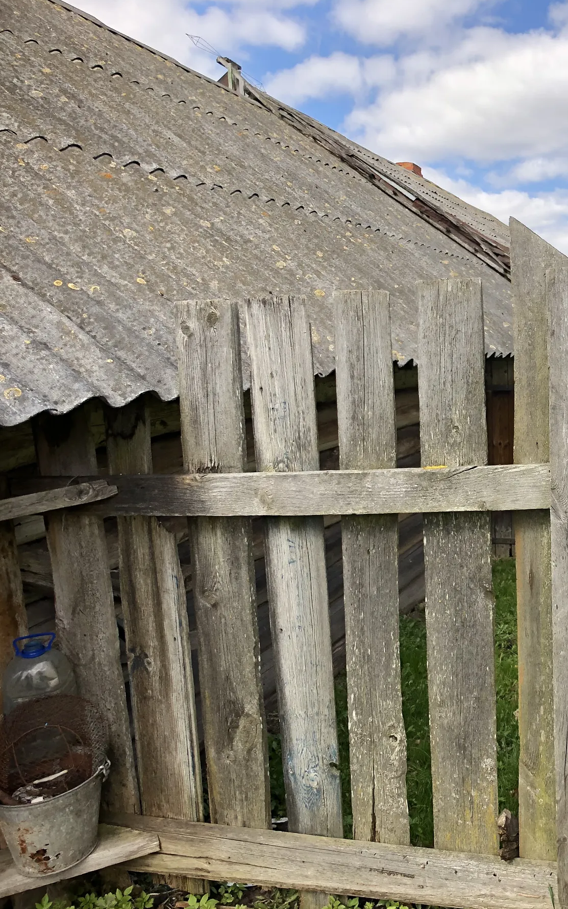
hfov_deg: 29.8
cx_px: 572
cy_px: 454
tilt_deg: -7.7
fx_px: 991
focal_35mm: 40
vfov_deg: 49.3
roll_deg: +2.8
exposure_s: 1/906
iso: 20
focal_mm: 4
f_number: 1.8
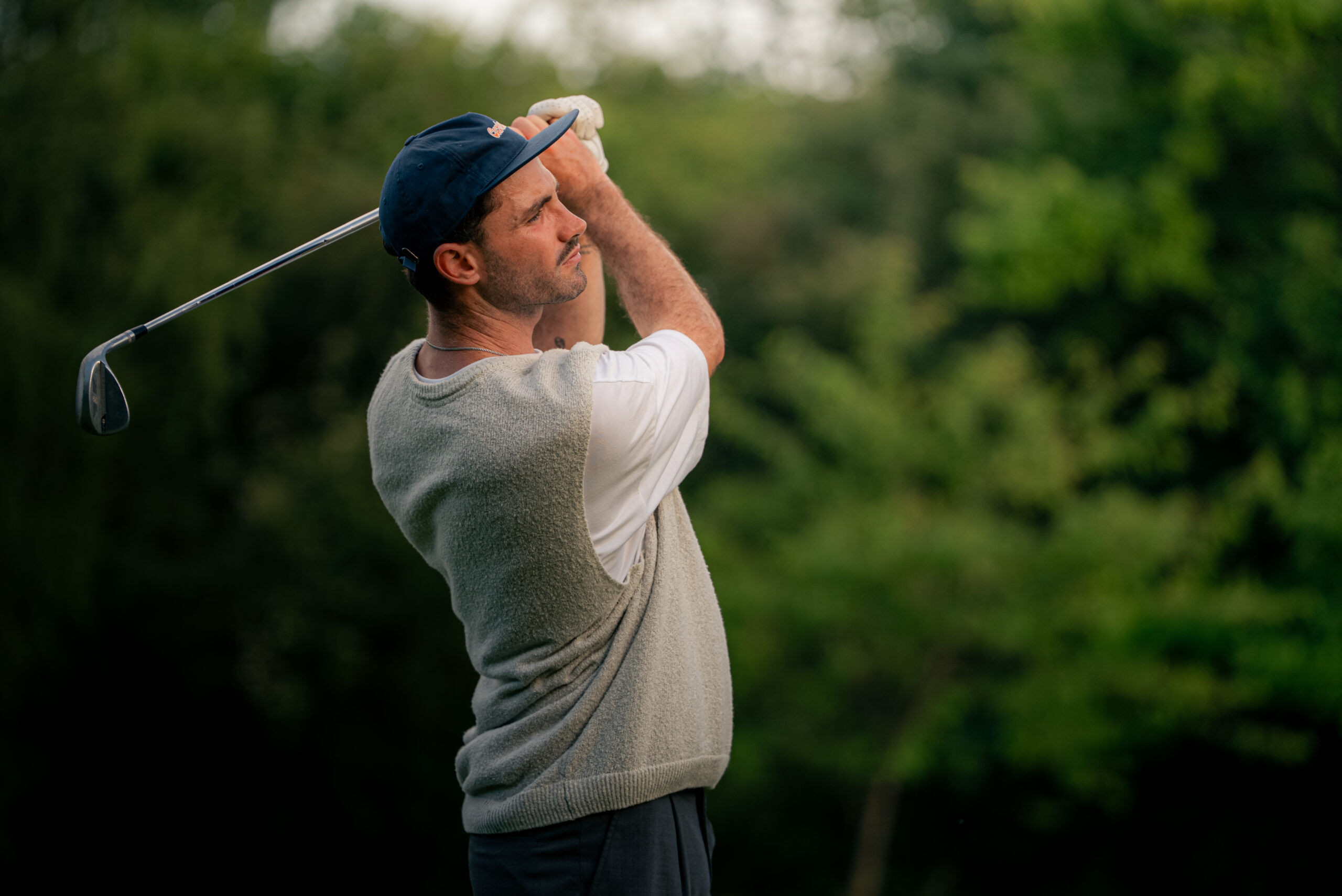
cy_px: 448
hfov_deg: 12.7
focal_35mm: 162
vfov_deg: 8.5
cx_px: 671
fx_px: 6042
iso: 320
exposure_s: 1/1600
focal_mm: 162
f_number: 2.8
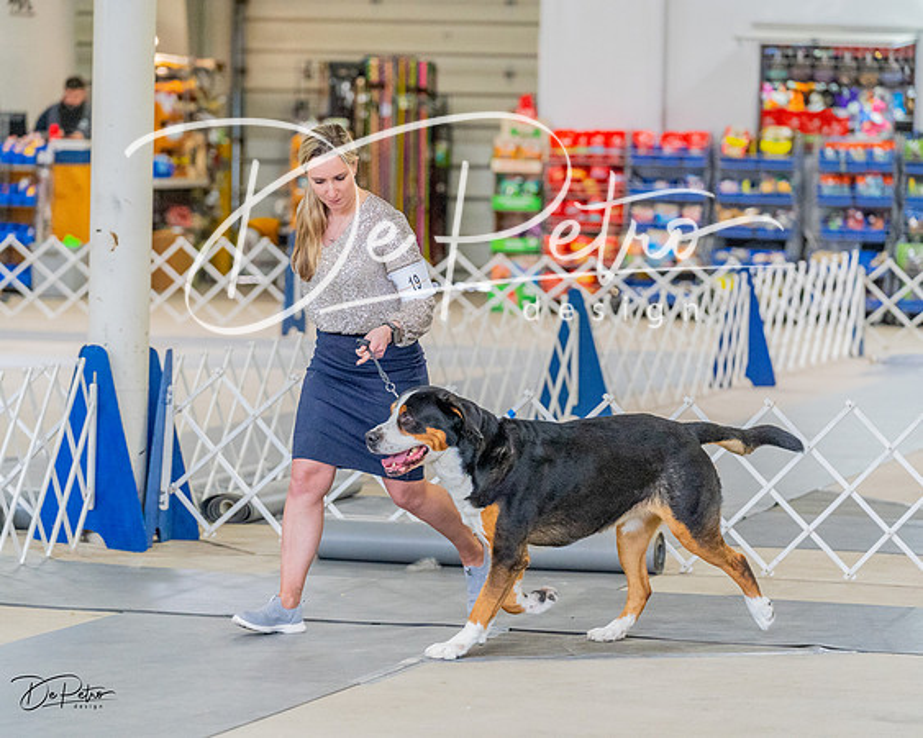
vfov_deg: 9.9
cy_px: 369
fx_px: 4244
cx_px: 462
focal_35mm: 155
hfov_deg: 12.4
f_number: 3.5
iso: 6400
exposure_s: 1/400
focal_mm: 138
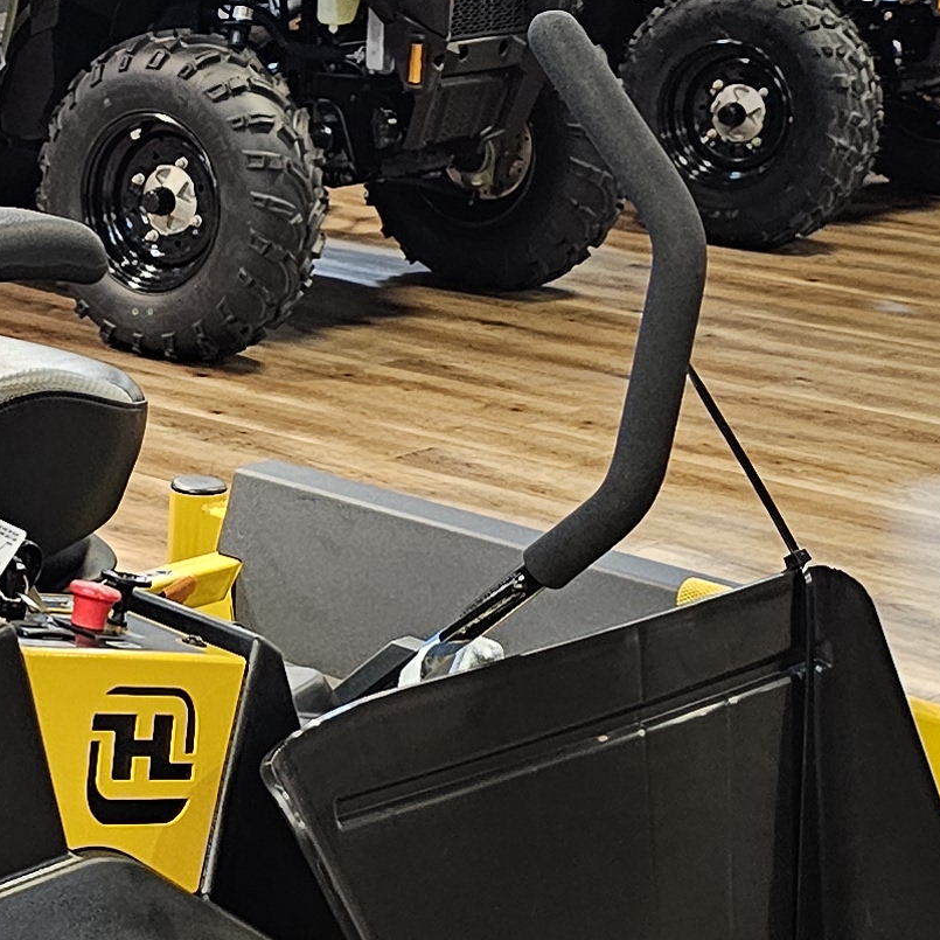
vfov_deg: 17.2
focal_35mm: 101
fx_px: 3103
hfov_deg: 16.7
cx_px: -79
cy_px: 431
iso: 640
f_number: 1.7
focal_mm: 6.3
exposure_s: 1/60
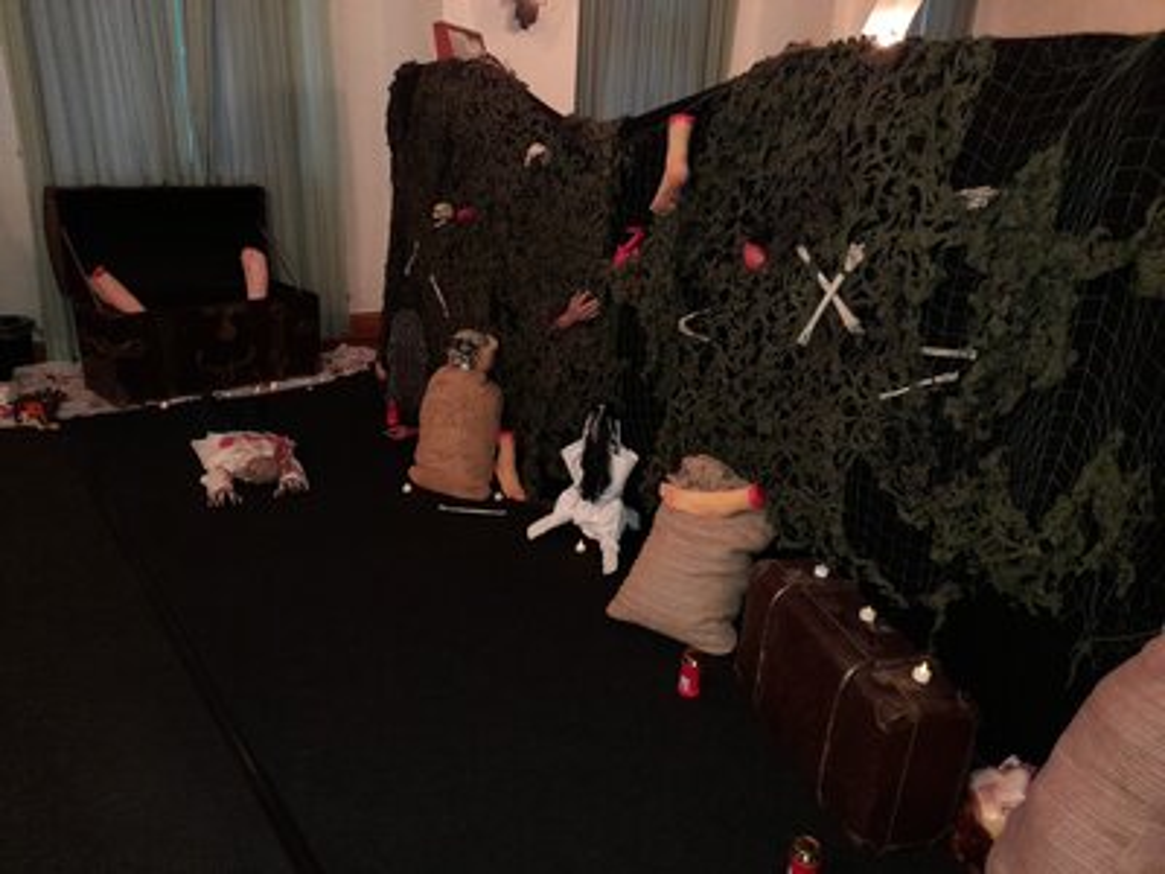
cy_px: 437
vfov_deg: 54.9
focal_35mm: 25
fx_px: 841
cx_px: 582
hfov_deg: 69.4
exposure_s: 1/25
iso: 500
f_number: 2
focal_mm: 4.6
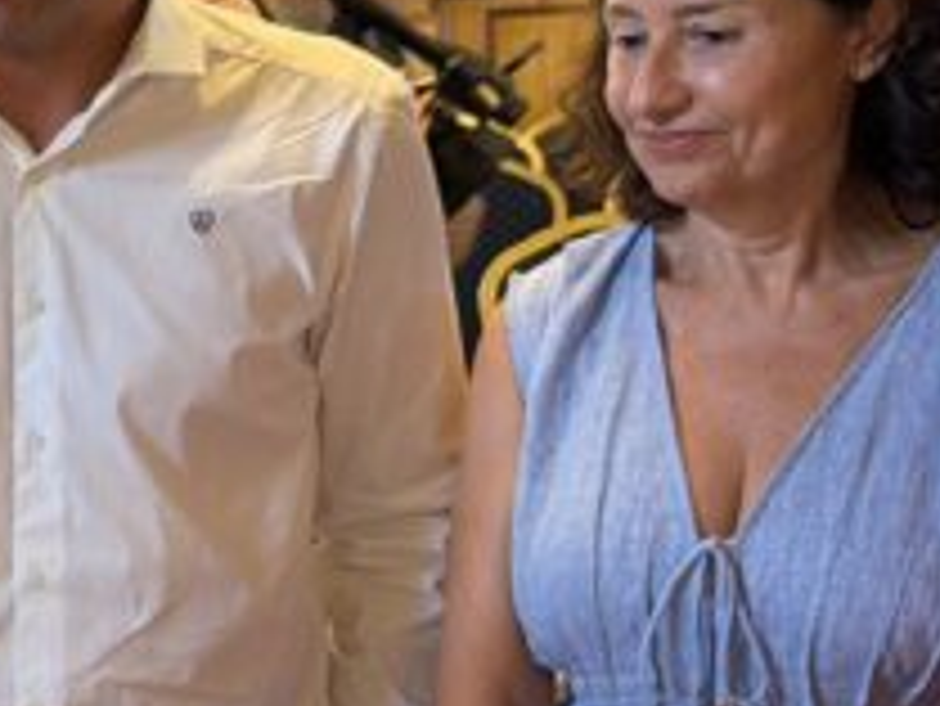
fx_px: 2391
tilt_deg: -17.1
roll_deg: +2.7
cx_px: -279
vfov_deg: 16.7
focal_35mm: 88
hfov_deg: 20.4
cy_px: 508
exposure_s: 1/50
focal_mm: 6.76
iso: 250
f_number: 1.78
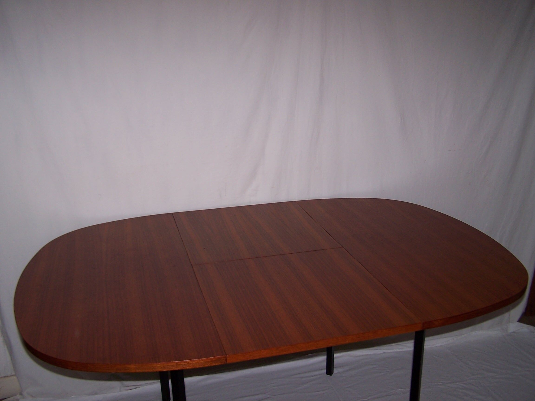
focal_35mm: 38
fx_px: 587
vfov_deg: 37.7
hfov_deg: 49.0
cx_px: 268
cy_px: 200
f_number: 2.8
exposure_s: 1/60
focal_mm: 6.3
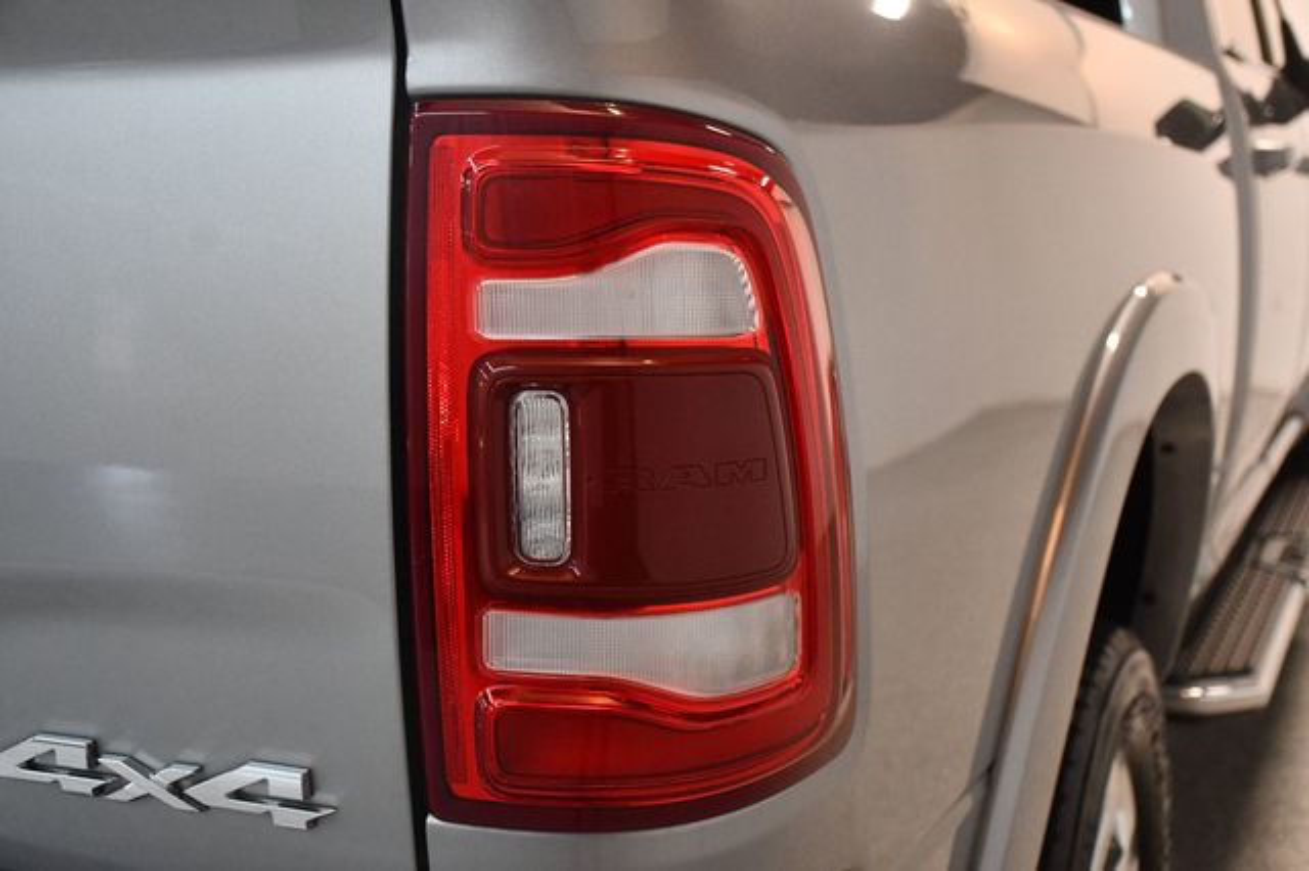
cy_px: 436
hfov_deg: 41.1
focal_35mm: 48
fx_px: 1744
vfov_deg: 28.0
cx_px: 654
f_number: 4
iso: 2800
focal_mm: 32
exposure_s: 1/125
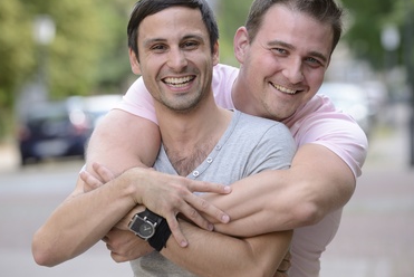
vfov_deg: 8.6
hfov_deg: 12.8
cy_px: 125
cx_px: 203
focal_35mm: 160
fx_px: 1841
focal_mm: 140
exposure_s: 1/125
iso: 200
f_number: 5
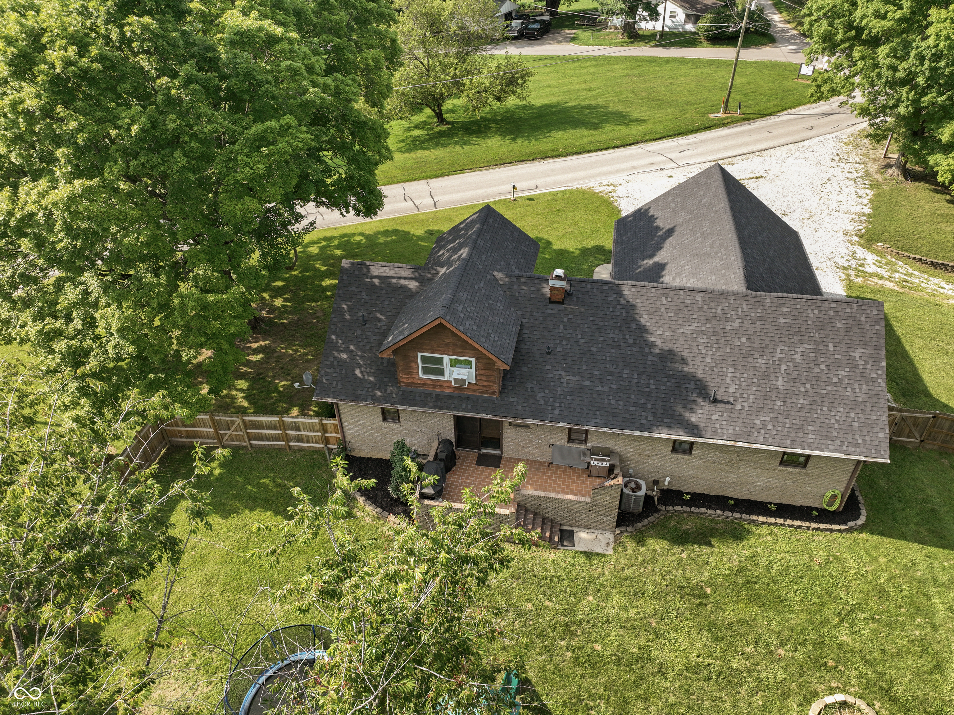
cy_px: 358
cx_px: 477
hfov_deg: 71.6
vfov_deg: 56.8
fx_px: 661
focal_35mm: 24
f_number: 2.8
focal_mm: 12.29
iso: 110
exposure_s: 1/640
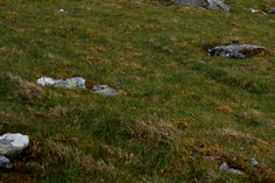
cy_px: -87
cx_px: 308
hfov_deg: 21.6
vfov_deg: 14.4
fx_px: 679
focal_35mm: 89
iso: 200
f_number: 5.6
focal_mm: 20
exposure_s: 1/500
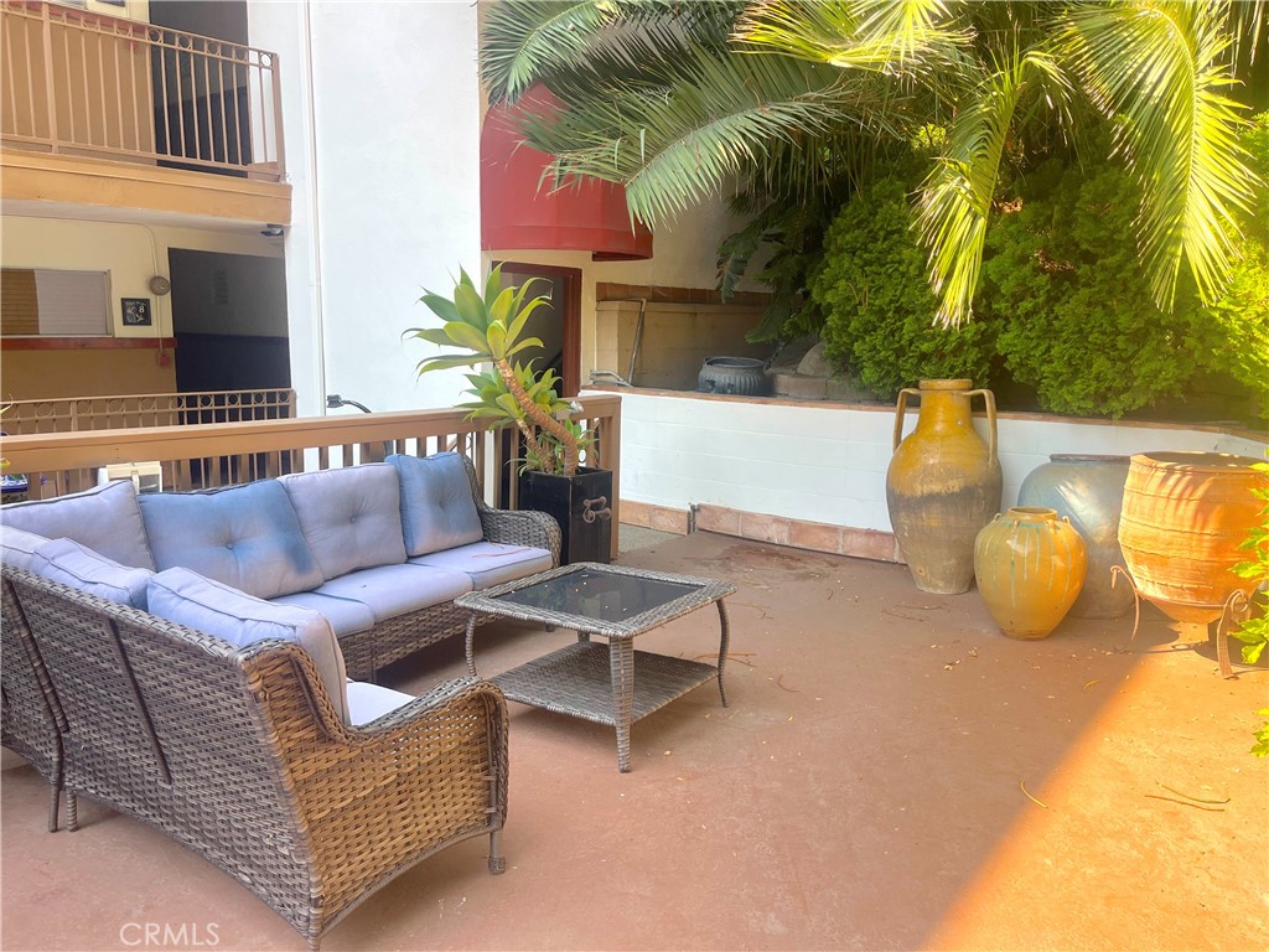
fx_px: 953
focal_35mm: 26
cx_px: 634
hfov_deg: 67.3
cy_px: 476
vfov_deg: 53.1
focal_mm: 5.1
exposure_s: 1/337
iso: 50
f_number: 1.6
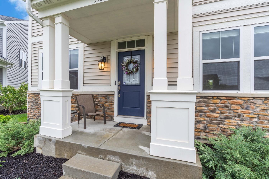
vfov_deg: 73.7
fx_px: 120
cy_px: 90
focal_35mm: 16
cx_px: 134
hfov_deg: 96.7
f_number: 9
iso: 250
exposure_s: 1/80
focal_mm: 16
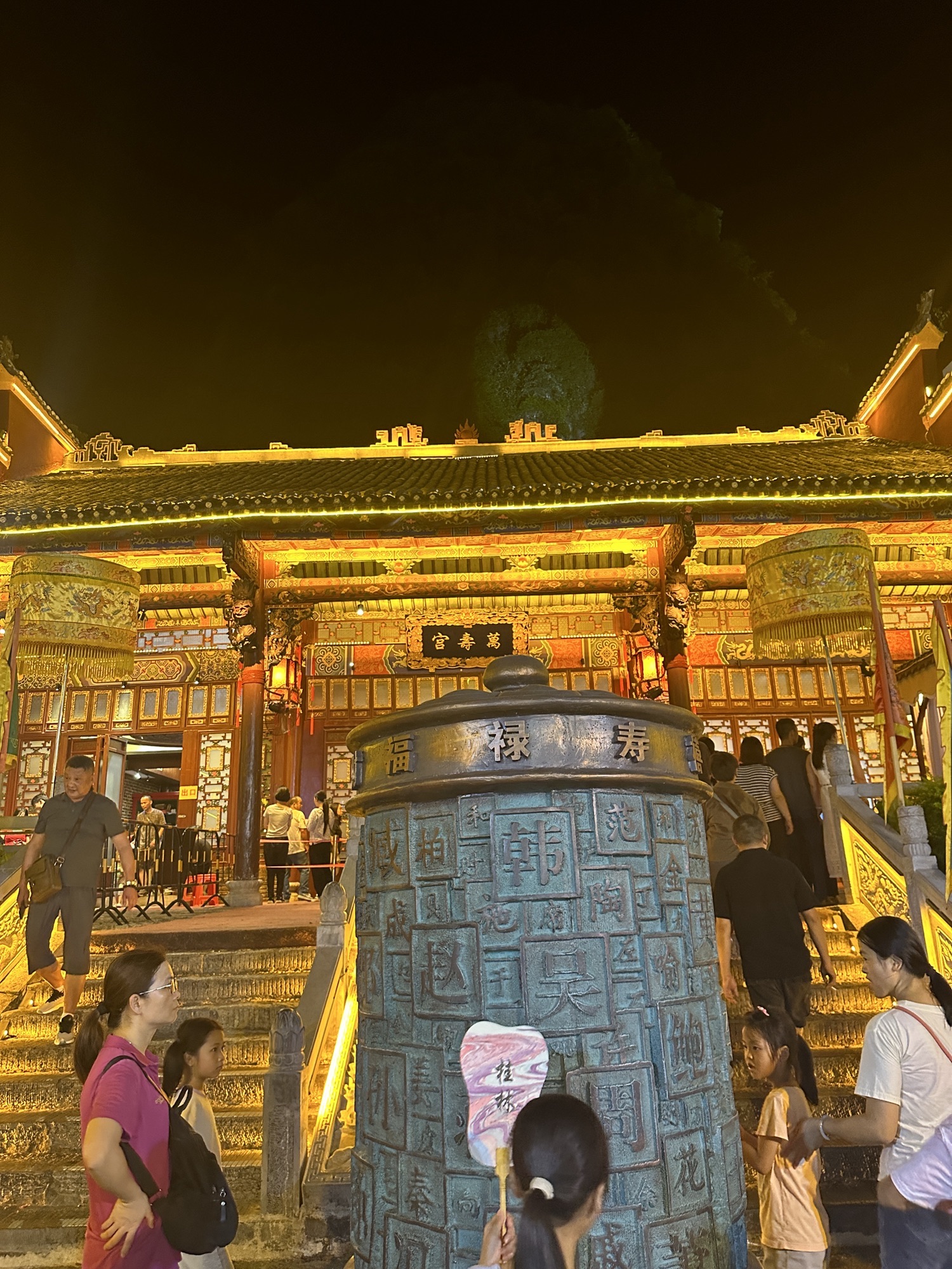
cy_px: 634
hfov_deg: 56.8
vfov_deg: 71.6
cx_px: 476
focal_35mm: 24
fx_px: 880
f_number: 1.78
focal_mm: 6.86
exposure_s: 1/50
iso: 500
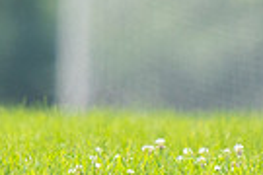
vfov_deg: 0.5
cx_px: -136
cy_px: -160
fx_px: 18810
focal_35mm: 2575
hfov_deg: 0.8
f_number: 6.3
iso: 2500
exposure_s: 1/4000
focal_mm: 600
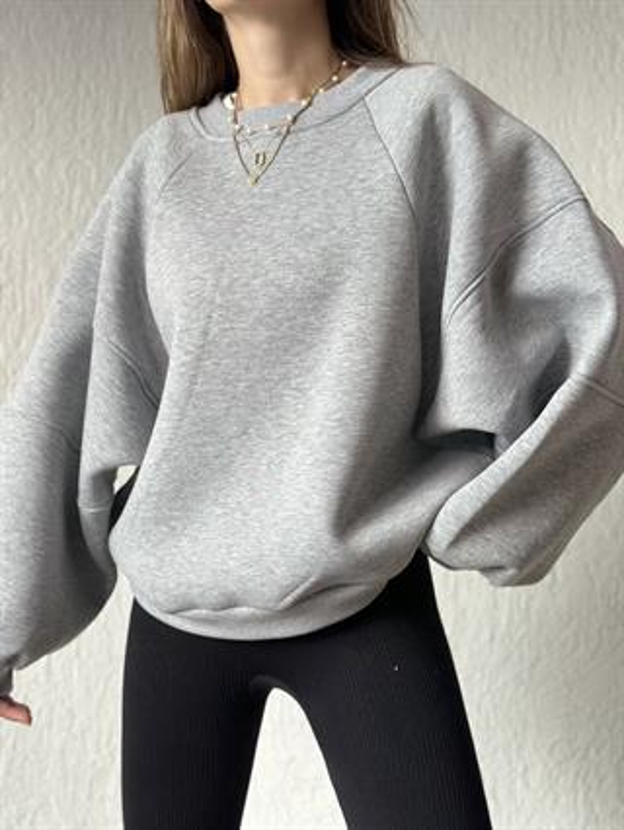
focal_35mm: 48
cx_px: 312
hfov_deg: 30.3
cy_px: 415
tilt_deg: +2.1
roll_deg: -0.1
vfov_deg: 39.6
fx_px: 1153
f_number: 1.78
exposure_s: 1/121
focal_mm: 6.86
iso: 125
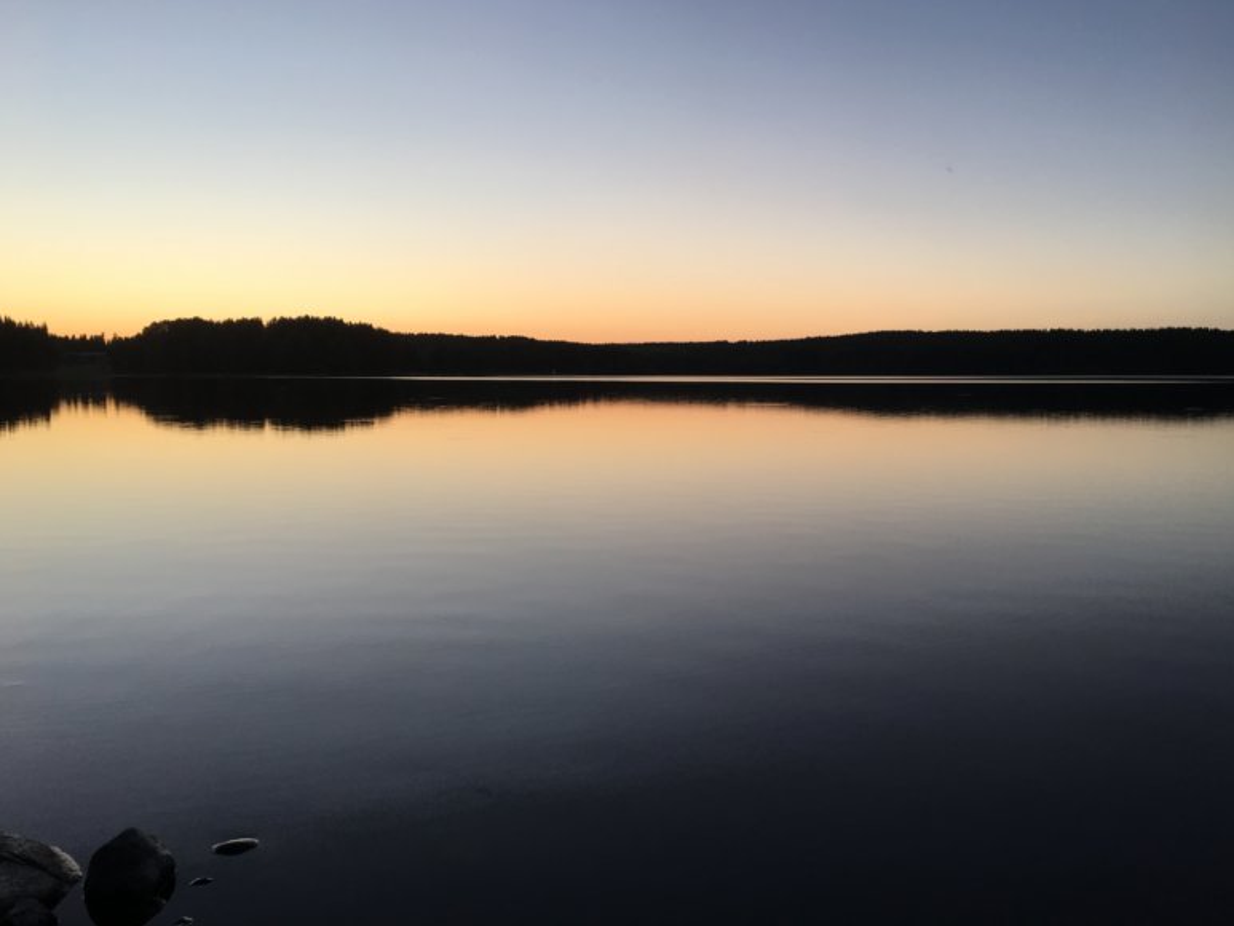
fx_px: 1070
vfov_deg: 46.8
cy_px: 450
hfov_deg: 60.0
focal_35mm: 30
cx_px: 626
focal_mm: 4.15
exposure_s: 1/100
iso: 40
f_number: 2.2
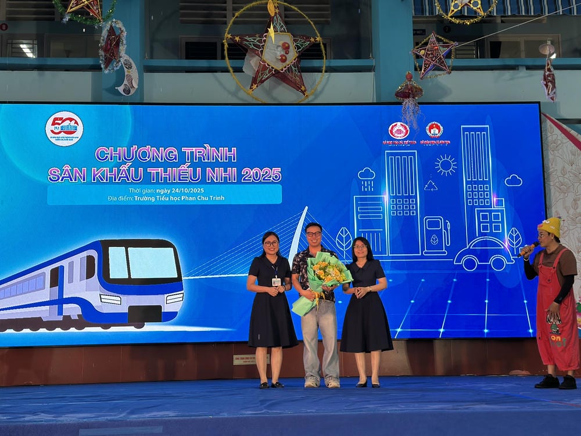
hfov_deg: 39.7
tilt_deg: +8.2
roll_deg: +1.2
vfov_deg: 30.3
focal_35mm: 48
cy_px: 218
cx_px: 290
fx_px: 806
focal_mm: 6.86
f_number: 1.78
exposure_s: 1/276
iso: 80
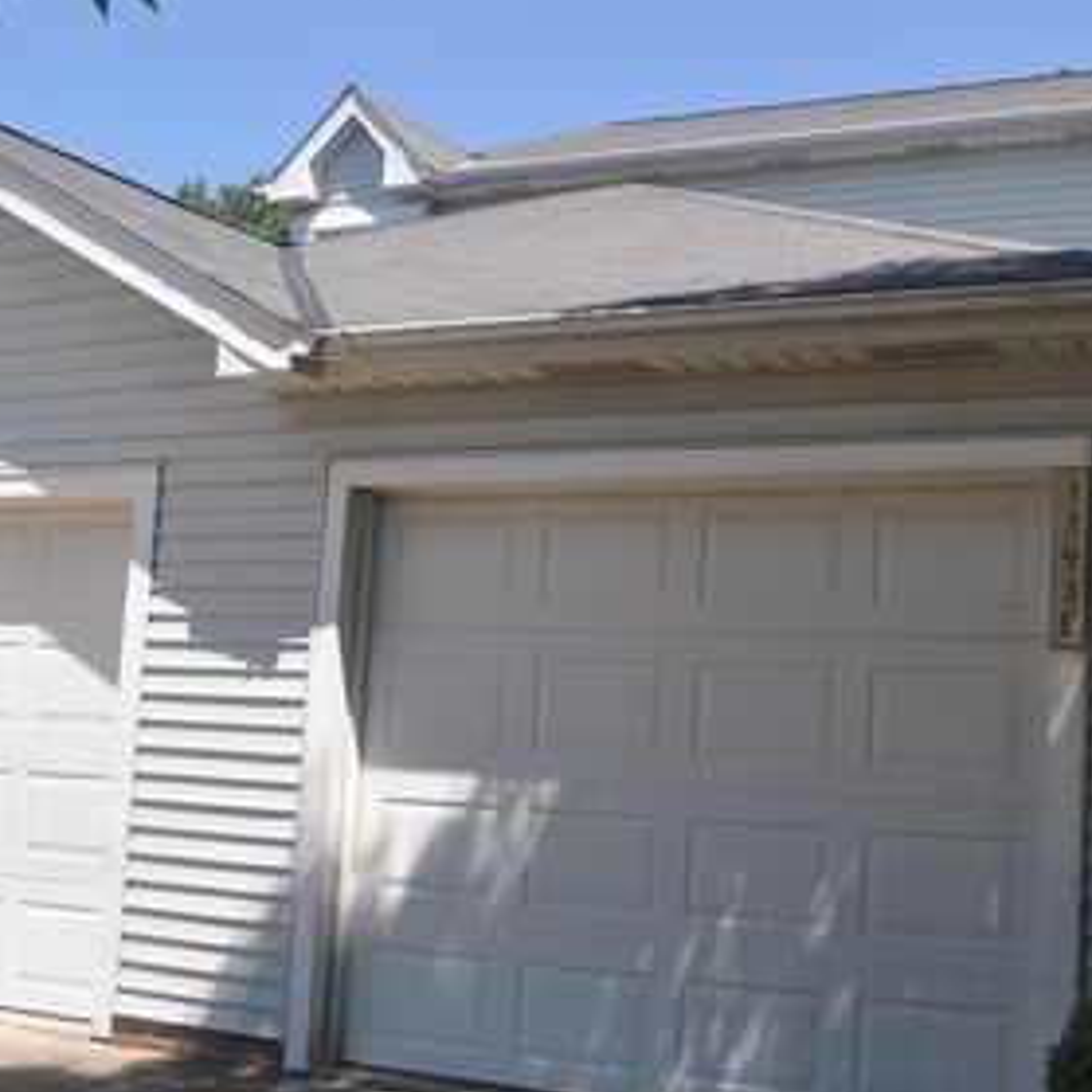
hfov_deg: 38.9
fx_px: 1463
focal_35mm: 41
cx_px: 912
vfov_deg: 40.9
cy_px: 521
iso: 200
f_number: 9
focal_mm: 18
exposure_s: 1/320
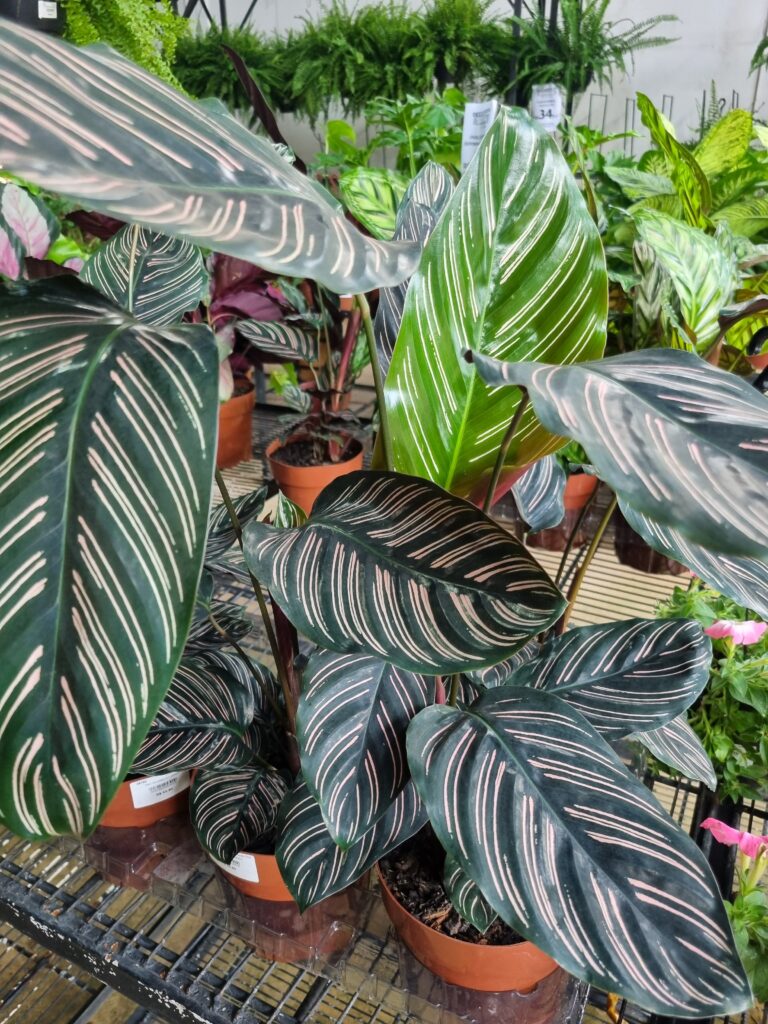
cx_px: 384
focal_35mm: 26
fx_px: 769
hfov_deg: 53.1
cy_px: 512
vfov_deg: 67.3
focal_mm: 5.4
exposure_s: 1/120
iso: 320
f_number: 1.8
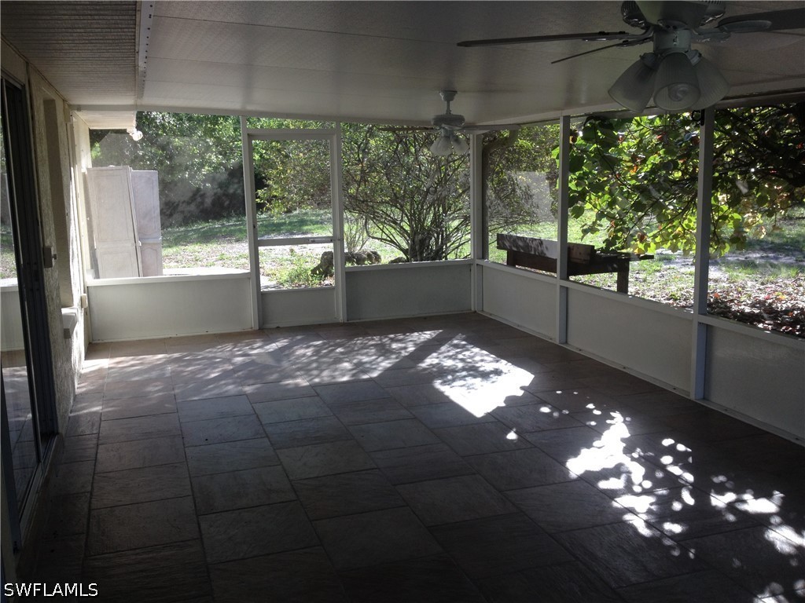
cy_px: 302
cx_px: 402
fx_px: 814
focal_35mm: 35
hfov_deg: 52.6
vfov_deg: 40.7
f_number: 2.4
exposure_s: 1/153
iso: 50
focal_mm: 4.28
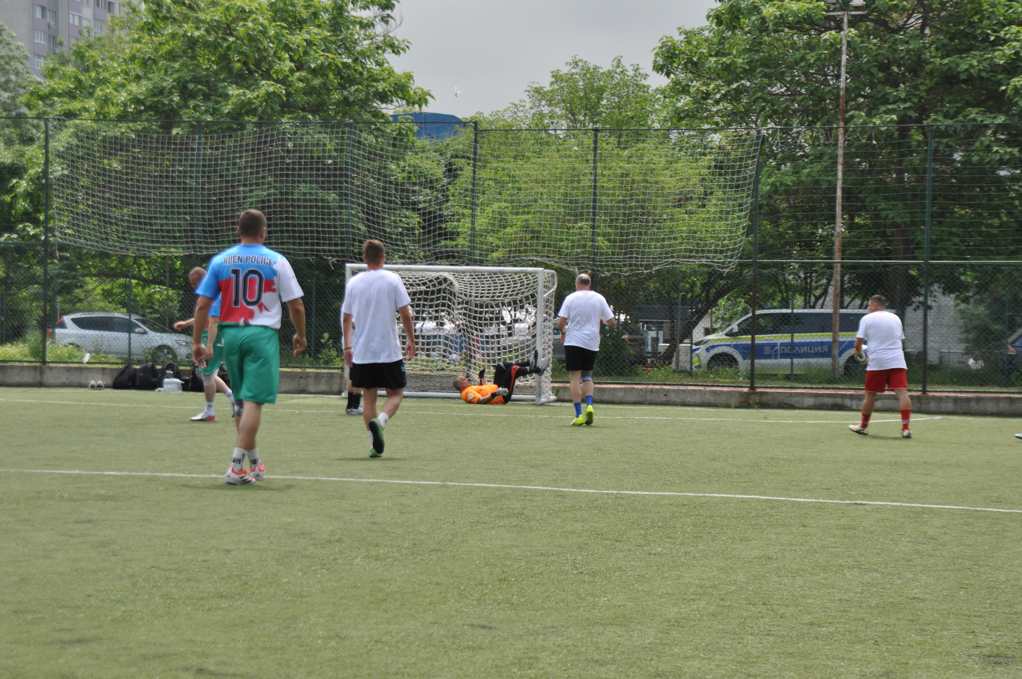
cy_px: 340
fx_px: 2637
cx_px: 511
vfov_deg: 14.7
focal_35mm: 93
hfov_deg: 21.9
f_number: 5.6
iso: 200
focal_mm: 62
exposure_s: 1/500
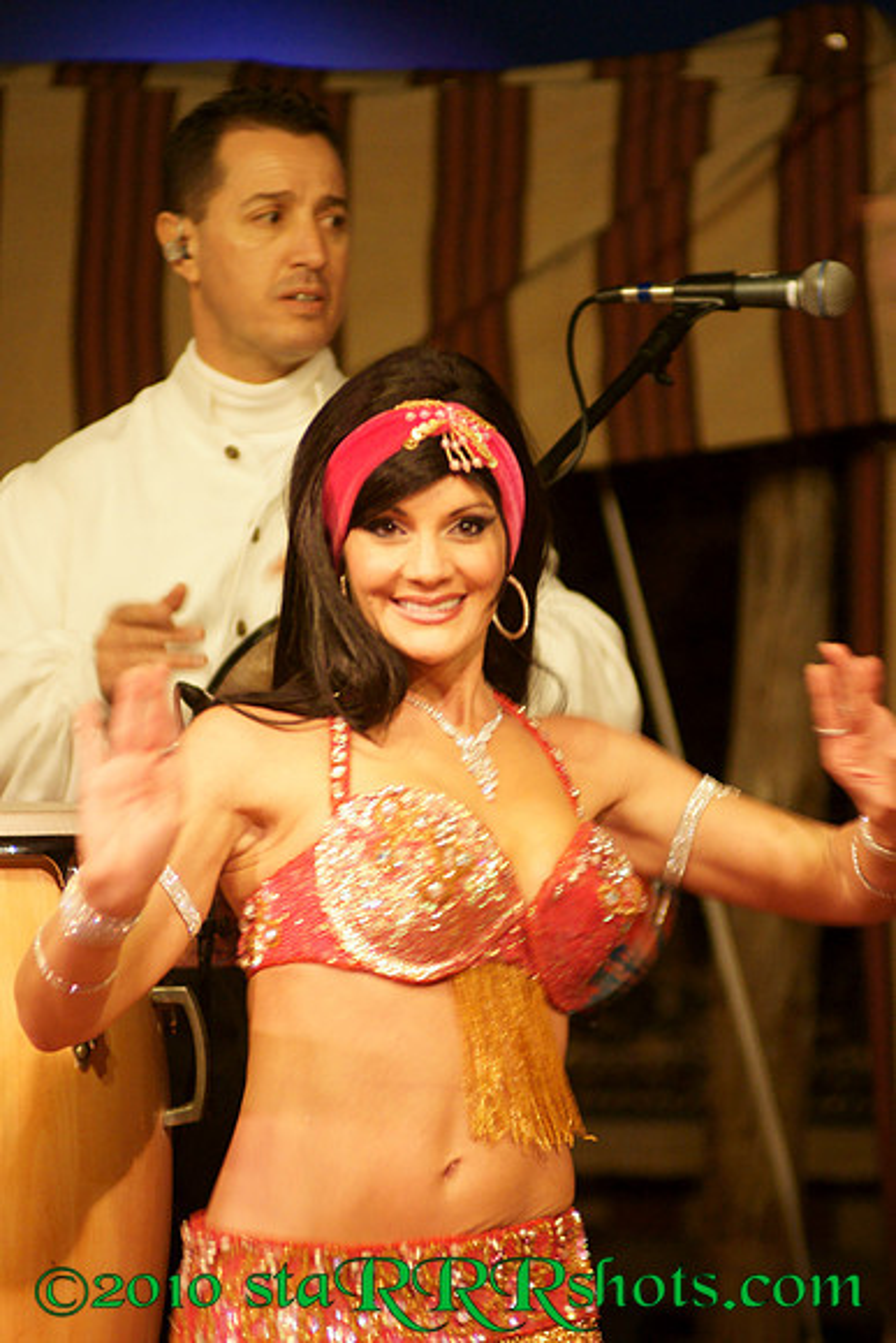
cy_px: 672
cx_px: 448
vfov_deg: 6.9
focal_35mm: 300
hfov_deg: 4.6
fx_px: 11192
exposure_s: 1/40
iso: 1600
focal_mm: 200
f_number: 2.8
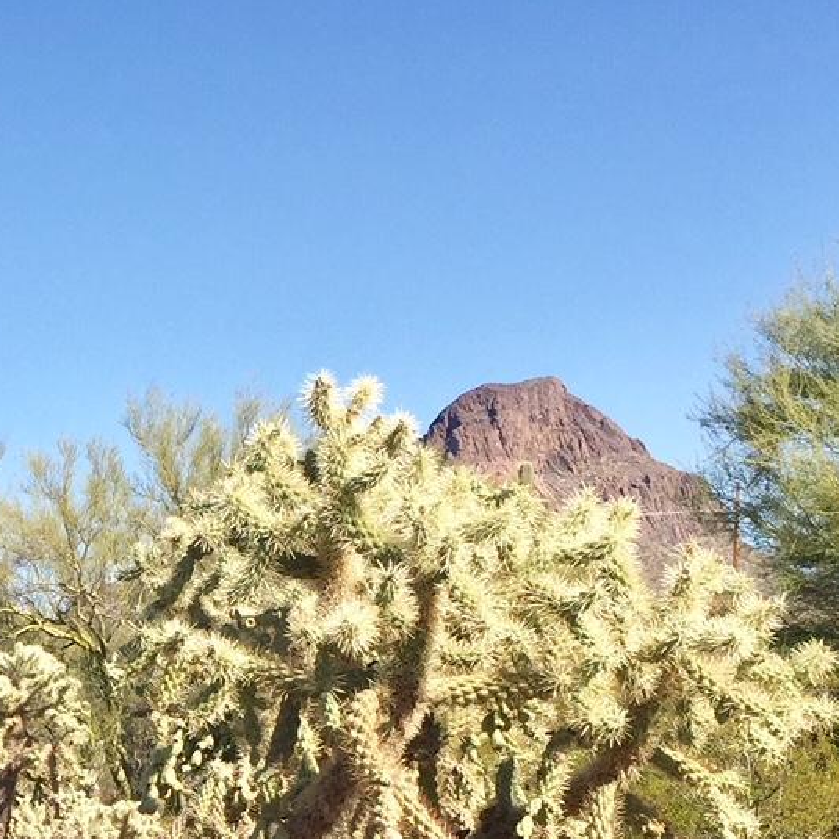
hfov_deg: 21.1
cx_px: -74
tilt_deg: -3.3
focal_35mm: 78
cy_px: 902
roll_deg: +0.4
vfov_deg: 21.2
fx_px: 2139
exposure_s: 1/1980
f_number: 2.2
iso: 32
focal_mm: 4.15
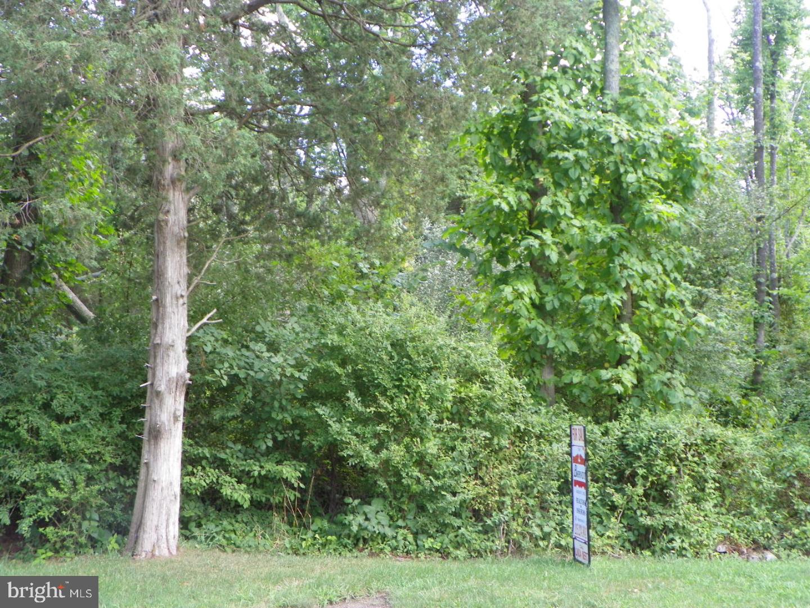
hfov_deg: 39.7
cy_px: 304
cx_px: 405
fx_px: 1123
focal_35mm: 48
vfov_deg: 30.3
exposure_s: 1/40
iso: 64
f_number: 3.2
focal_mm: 8.5
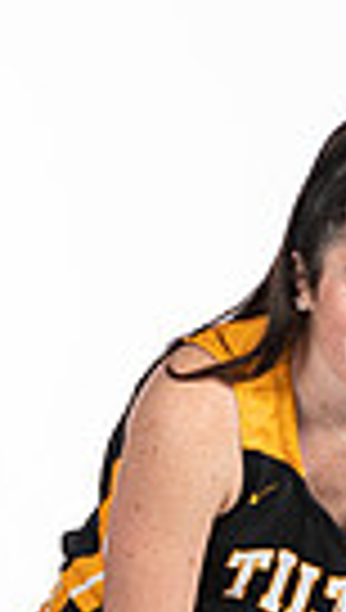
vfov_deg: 5.9
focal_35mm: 363
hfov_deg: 3.4
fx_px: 5891
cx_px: 359
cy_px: 598
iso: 100
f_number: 5
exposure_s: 1/100
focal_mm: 70
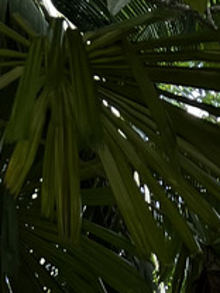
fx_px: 1695
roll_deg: +1.2
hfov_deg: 7.4
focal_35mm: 200
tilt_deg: +5.4
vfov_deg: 8.7
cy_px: 783
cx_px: 230
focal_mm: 5.7
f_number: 1.5
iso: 40
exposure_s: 1/217
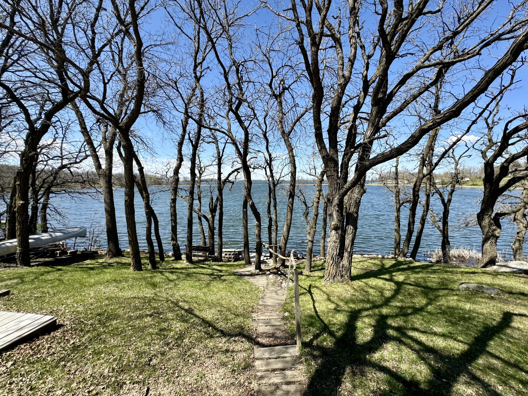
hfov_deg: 102.1
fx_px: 214
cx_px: 264
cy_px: 198
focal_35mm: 14
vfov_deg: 85.7
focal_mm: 2.22
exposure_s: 1/1217
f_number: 2.2
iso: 50
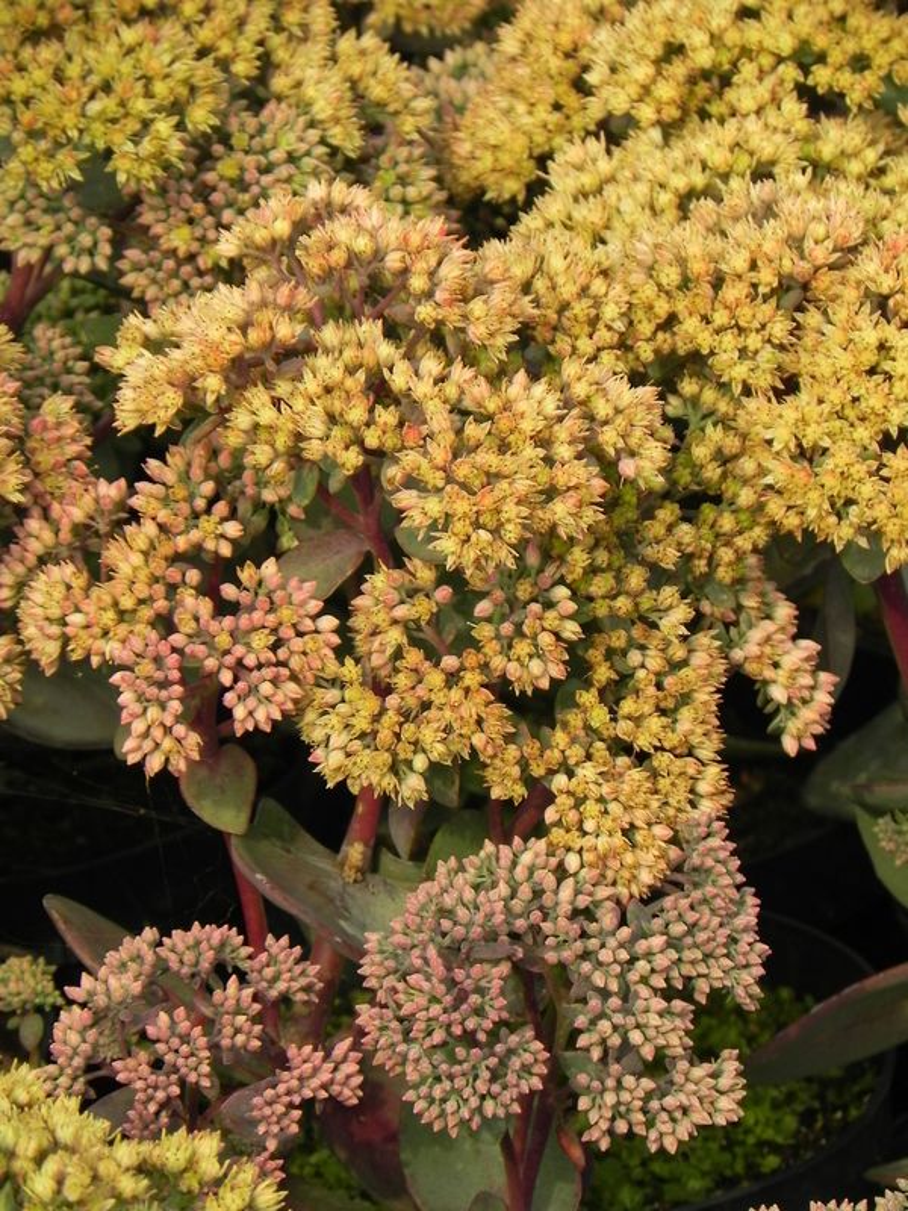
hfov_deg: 5.1
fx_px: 10177
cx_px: 454
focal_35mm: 291
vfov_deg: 6.8
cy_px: 606
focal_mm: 51.8
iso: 160
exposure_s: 1/640
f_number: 5
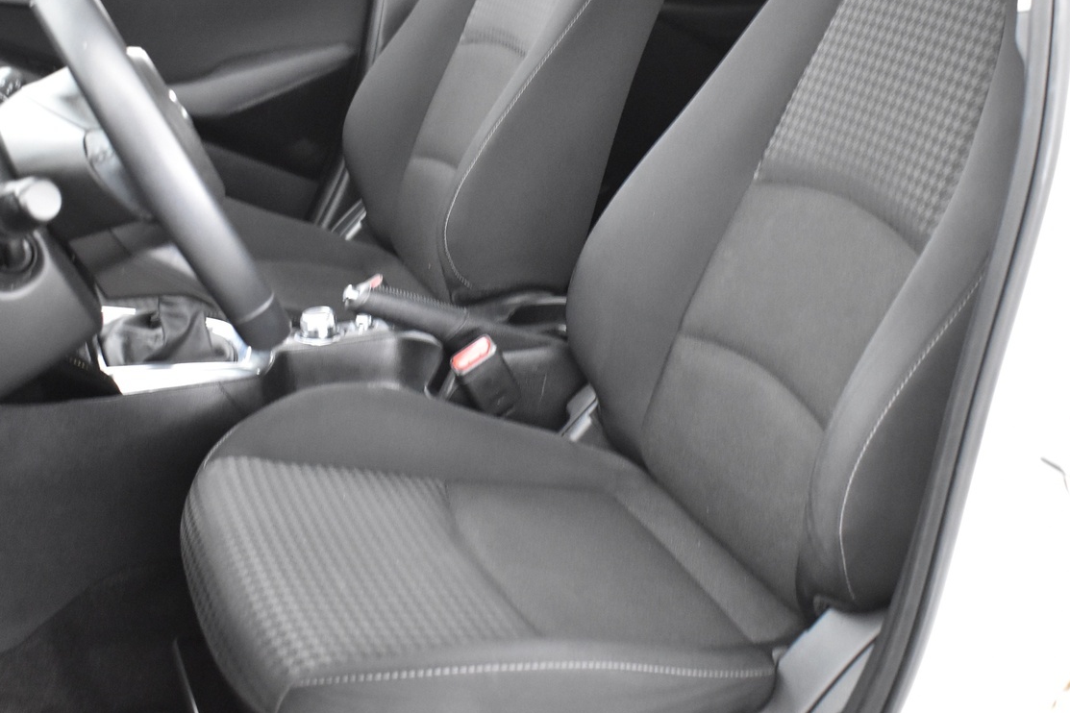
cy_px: 253
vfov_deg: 27.9
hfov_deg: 41.1
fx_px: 1427
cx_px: 509
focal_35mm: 48
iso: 3200
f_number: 3.8
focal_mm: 22
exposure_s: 1/8
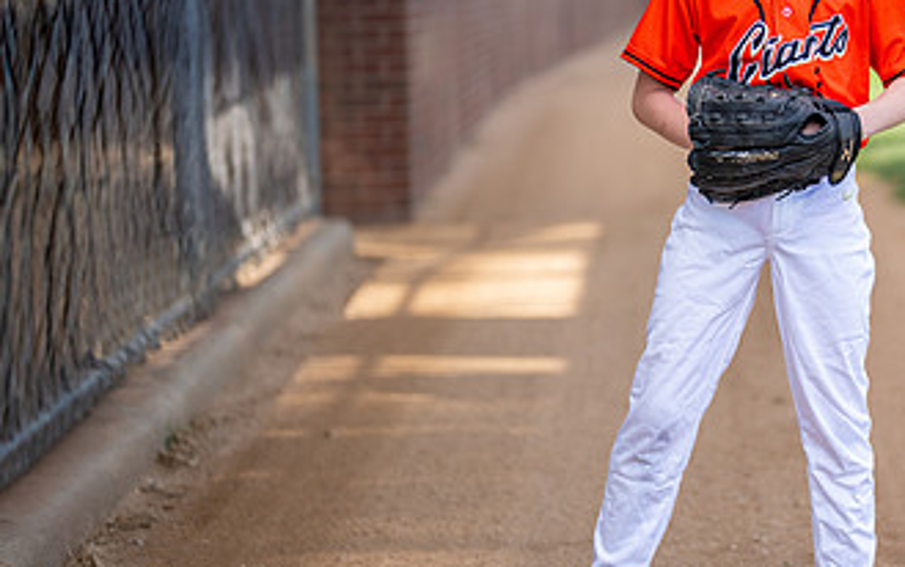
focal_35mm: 103
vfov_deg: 12.7
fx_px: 2542
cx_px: 783
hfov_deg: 19.9
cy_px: 205
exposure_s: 1/2500
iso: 125
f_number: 1.2
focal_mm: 50
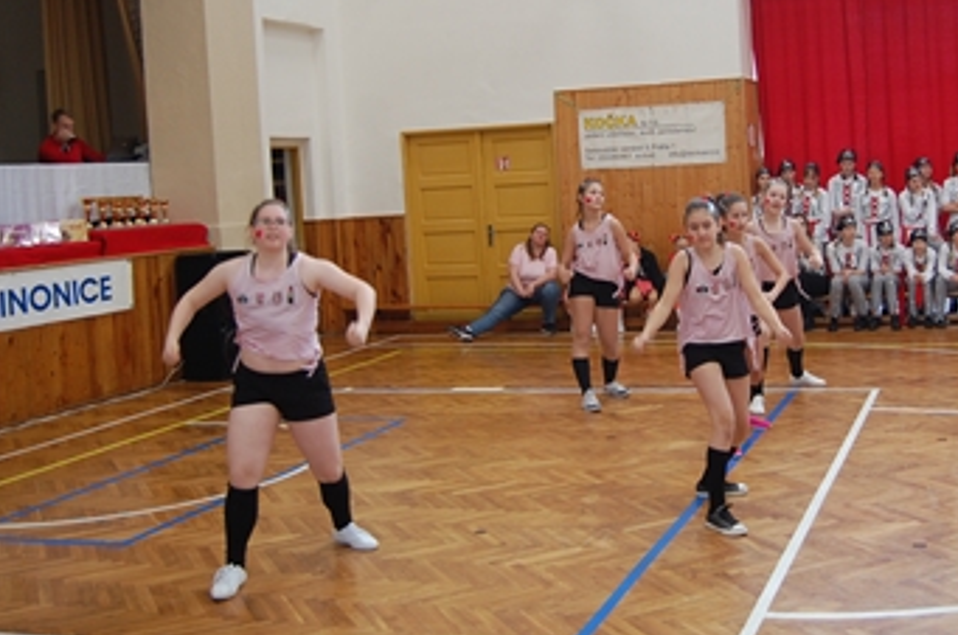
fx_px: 1169
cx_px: 641
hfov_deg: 43.9
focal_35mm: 44
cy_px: 225
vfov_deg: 30.2
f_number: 3.8
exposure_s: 1/50
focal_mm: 20
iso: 400
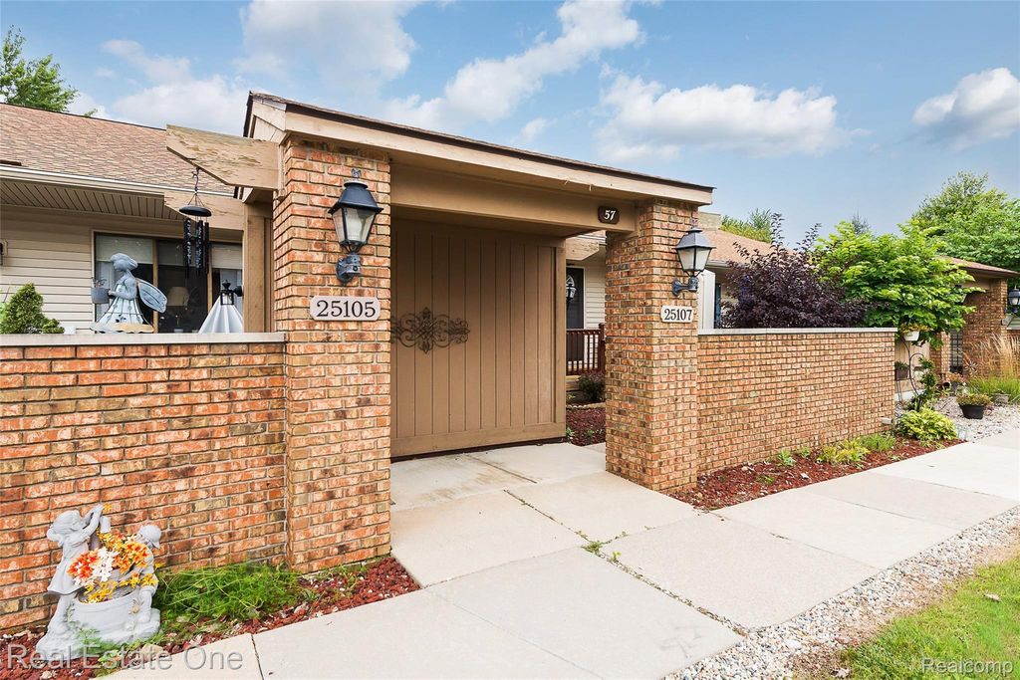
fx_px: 397
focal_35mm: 14
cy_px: 340
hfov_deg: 104.2
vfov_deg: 81.2
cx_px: 510
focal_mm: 14
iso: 500
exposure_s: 1/200
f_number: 6.3
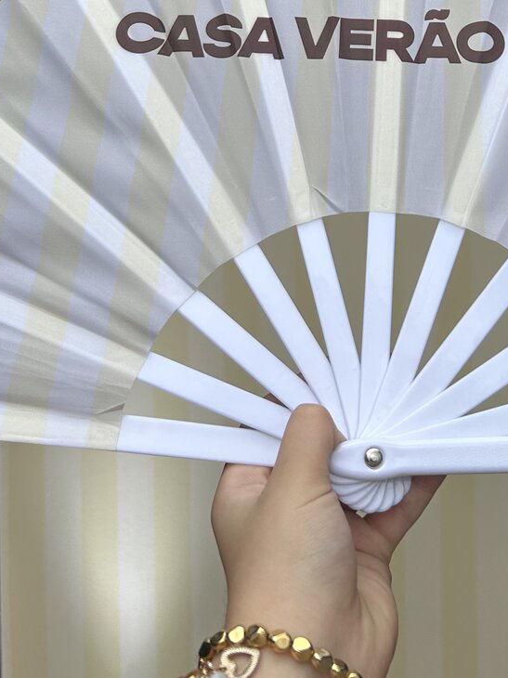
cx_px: 386
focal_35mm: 57
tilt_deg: +0.2
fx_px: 1116
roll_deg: +1.3
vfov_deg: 30.9
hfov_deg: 25.3
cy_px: -30
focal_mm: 5.7
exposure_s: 1/1224
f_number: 1.5
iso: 50
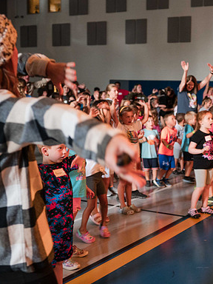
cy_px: 141
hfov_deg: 25.0
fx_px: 459
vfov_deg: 34.3
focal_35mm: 56
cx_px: 205
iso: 3200
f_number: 2.8
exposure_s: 1/80
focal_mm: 35
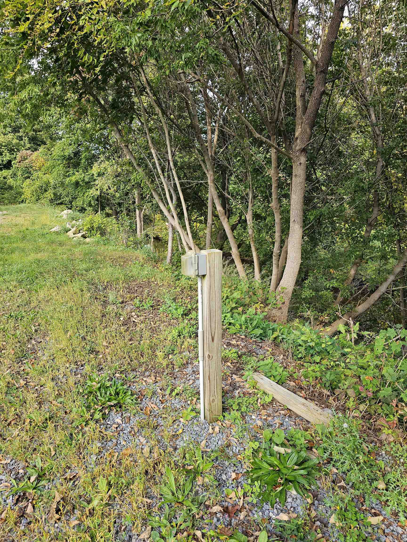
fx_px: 361
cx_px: 204
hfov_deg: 58.9
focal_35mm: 23
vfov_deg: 73.9
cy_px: 271
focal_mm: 6.3
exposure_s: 1/180
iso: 25
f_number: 1.7
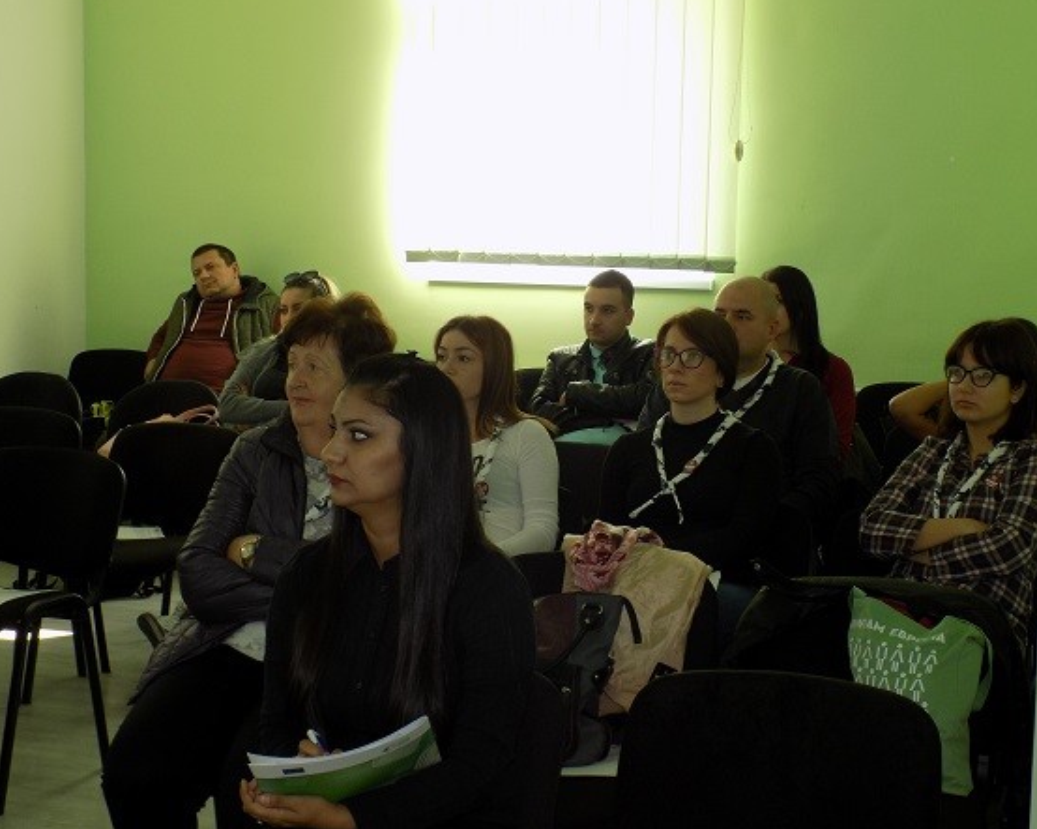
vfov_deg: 27.6
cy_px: 412
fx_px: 1688
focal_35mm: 55
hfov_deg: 34.1
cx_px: 550
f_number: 3.9
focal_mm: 9.3
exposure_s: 1/30
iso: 100
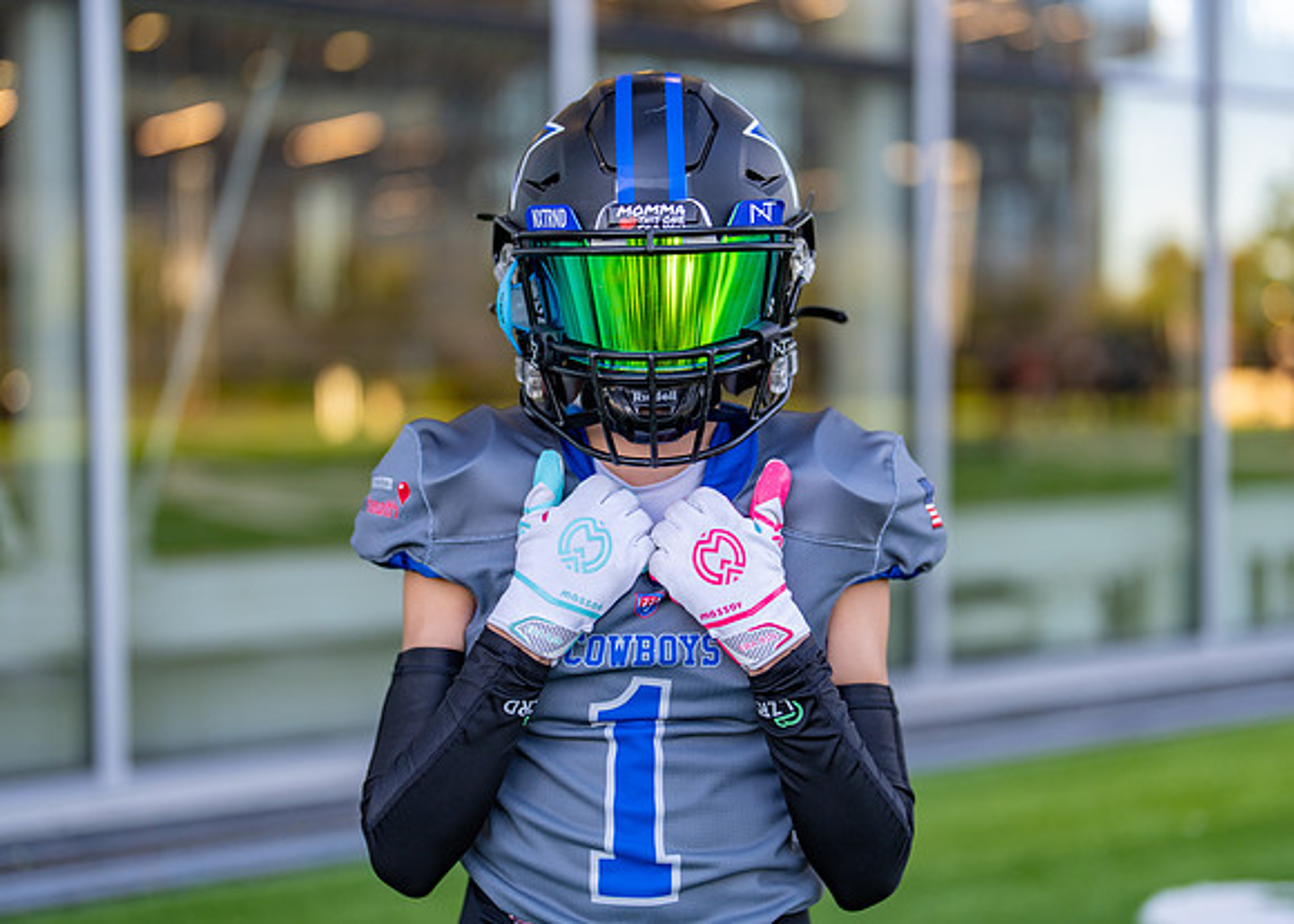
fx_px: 2037
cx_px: 672
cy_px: 461
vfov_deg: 25.5
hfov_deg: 35.2
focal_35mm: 55
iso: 100
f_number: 1.2
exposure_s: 1/640
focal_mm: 50
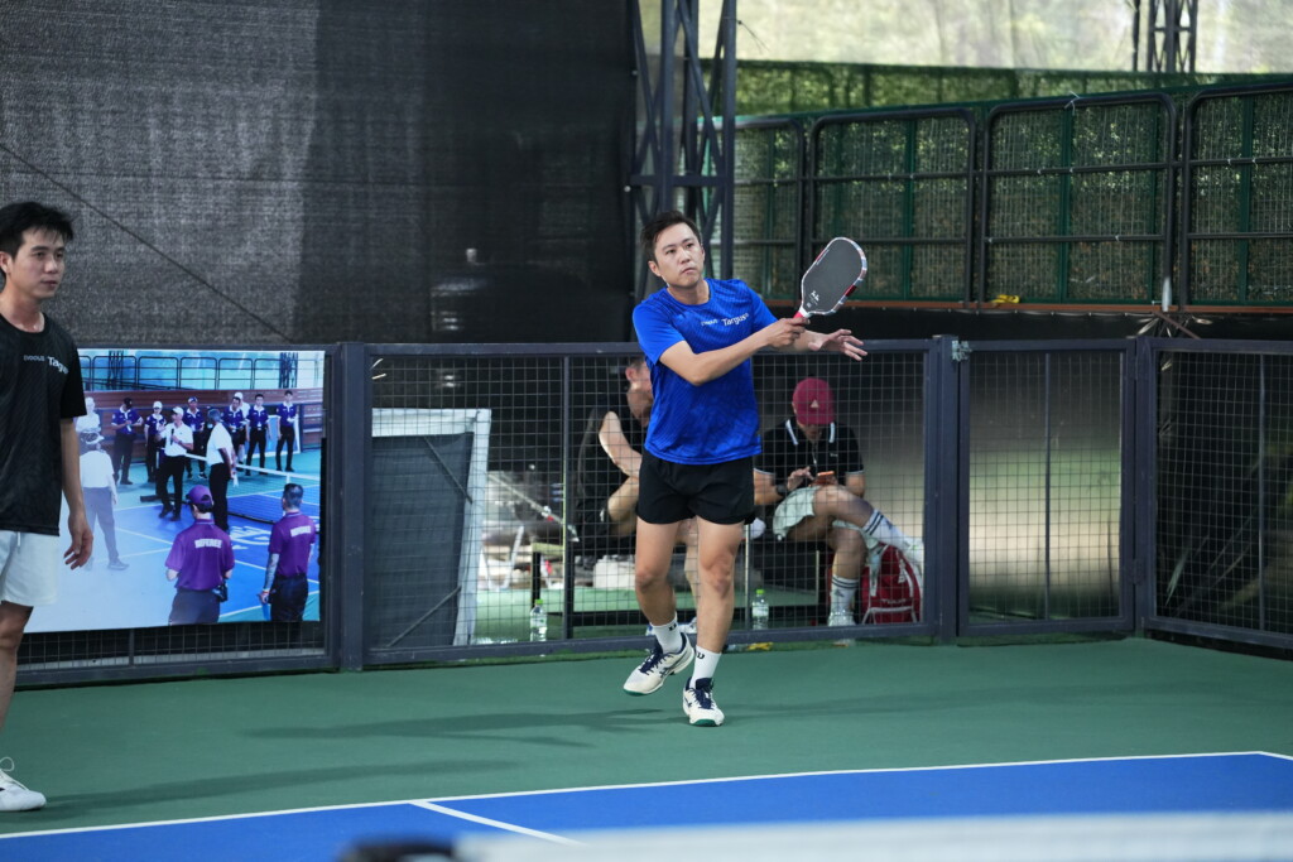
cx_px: 646
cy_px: 431
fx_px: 4005
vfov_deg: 12.3
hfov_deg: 18.3
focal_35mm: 112
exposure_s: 1/640
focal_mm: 111.5
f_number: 2.8
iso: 4000
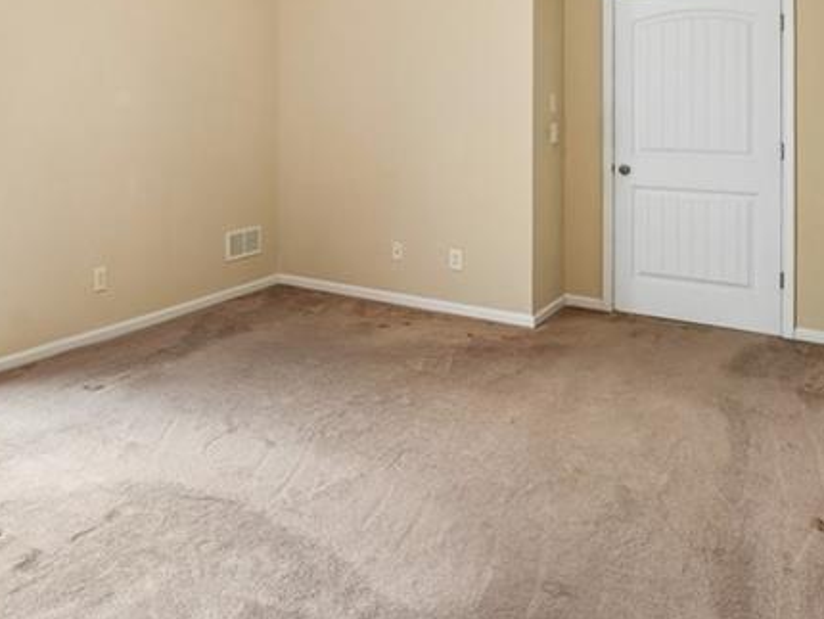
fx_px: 762
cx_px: 222
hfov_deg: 54.6
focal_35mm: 32
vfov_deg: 42.0
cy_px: 110
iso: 320
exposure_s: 1/10
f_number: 8
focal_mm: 14
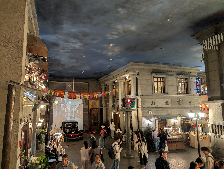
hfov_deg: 71.5
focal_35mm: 24
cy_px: 84
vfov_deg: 56.9
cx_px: 112
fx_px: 156
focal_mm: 6.9
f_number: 1.68
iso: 489
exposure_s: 1/33.3
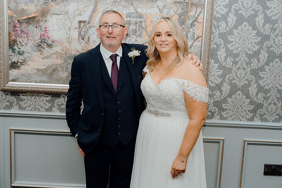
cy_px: 94
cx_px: 141
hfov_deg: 39.6
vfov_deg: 27.0
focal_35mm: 50
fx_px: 392
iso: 2500
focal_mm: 50
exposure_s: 1/160
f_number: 5
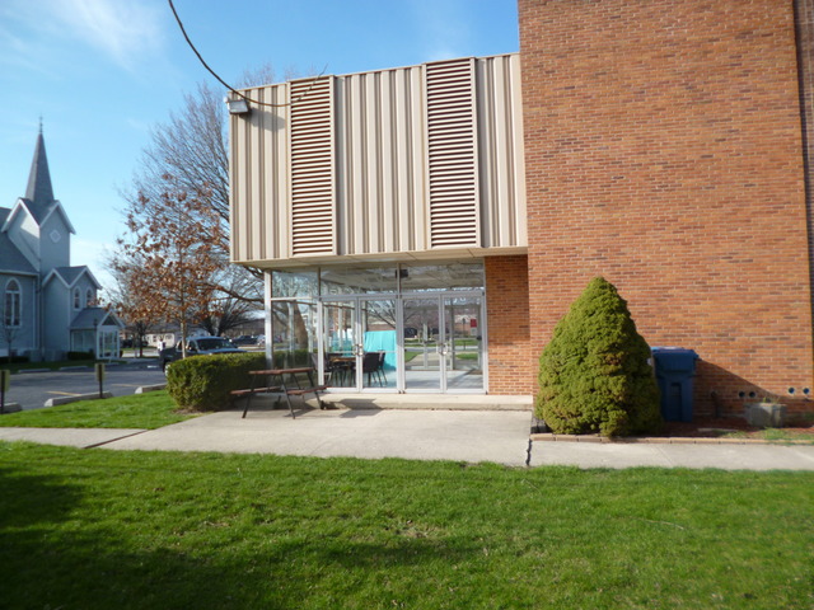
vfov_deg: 56.8
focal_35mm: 24
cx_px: 407
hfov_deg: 71.6
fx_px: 564
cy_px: 305
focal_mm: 4.3
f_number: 2.5
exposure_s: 1/800
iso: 100
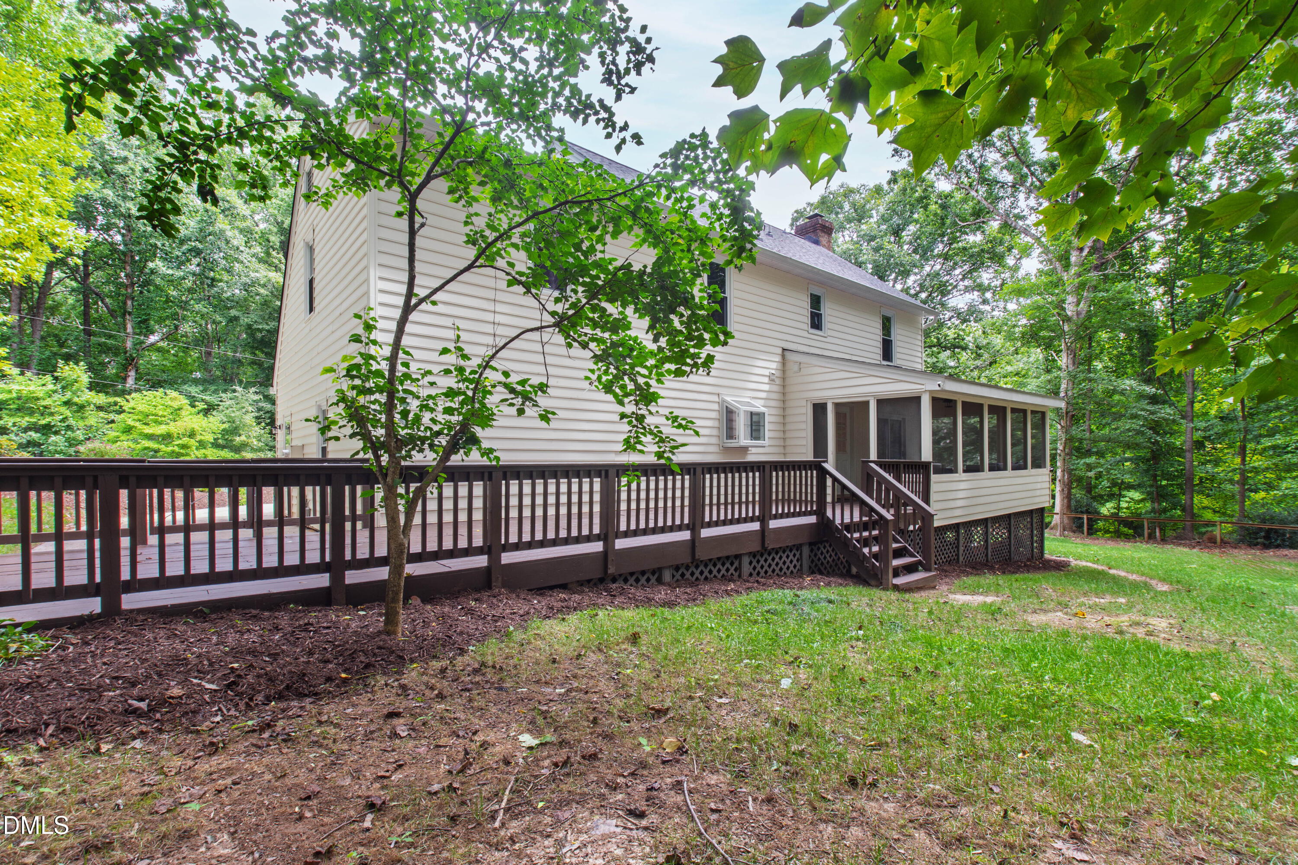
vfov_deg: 77.3
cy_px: 432
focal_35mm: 15
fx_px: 541
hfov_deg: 100.4
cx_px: 649
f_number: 8
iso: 100
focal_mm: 10
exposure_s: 1/20
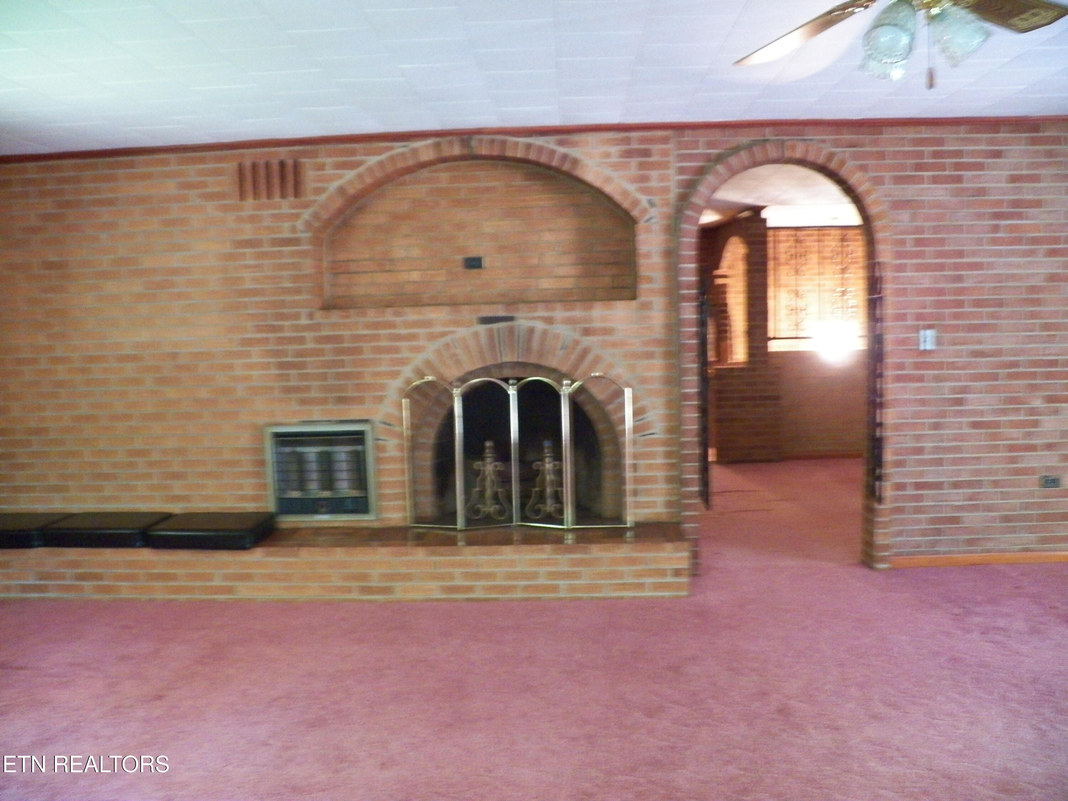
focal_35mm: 28
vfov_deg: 49.7
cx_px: 534
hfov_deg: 63.4
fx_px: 864
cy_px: 400
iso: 800
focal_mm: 4.9
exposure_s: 1/15
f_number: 2.8
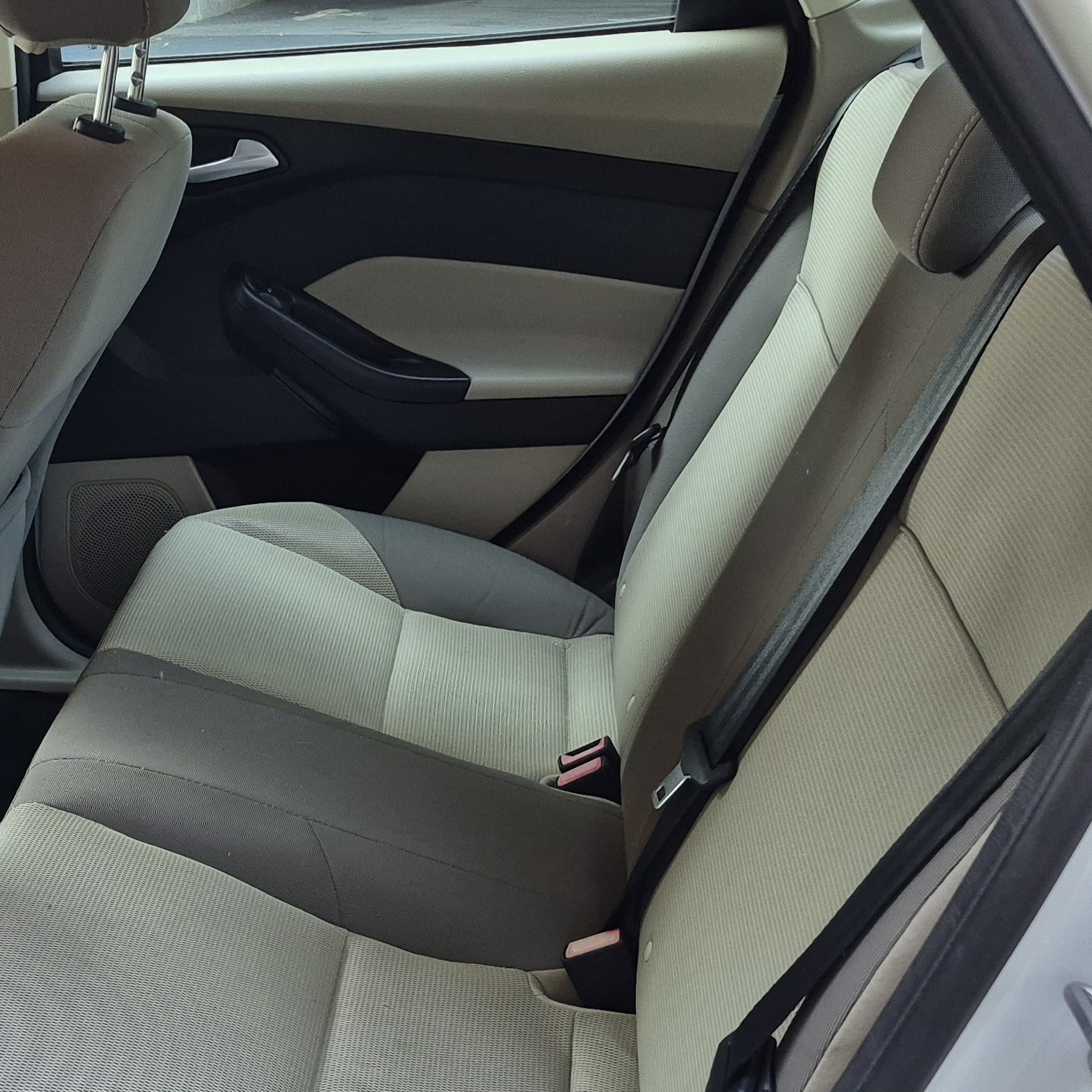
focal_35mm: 54
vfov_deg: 31.0
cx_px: 262
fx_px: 1927
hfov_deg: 31.0
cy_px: 835
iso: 160
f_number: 1.8
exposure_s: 1/180
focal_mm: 5.4
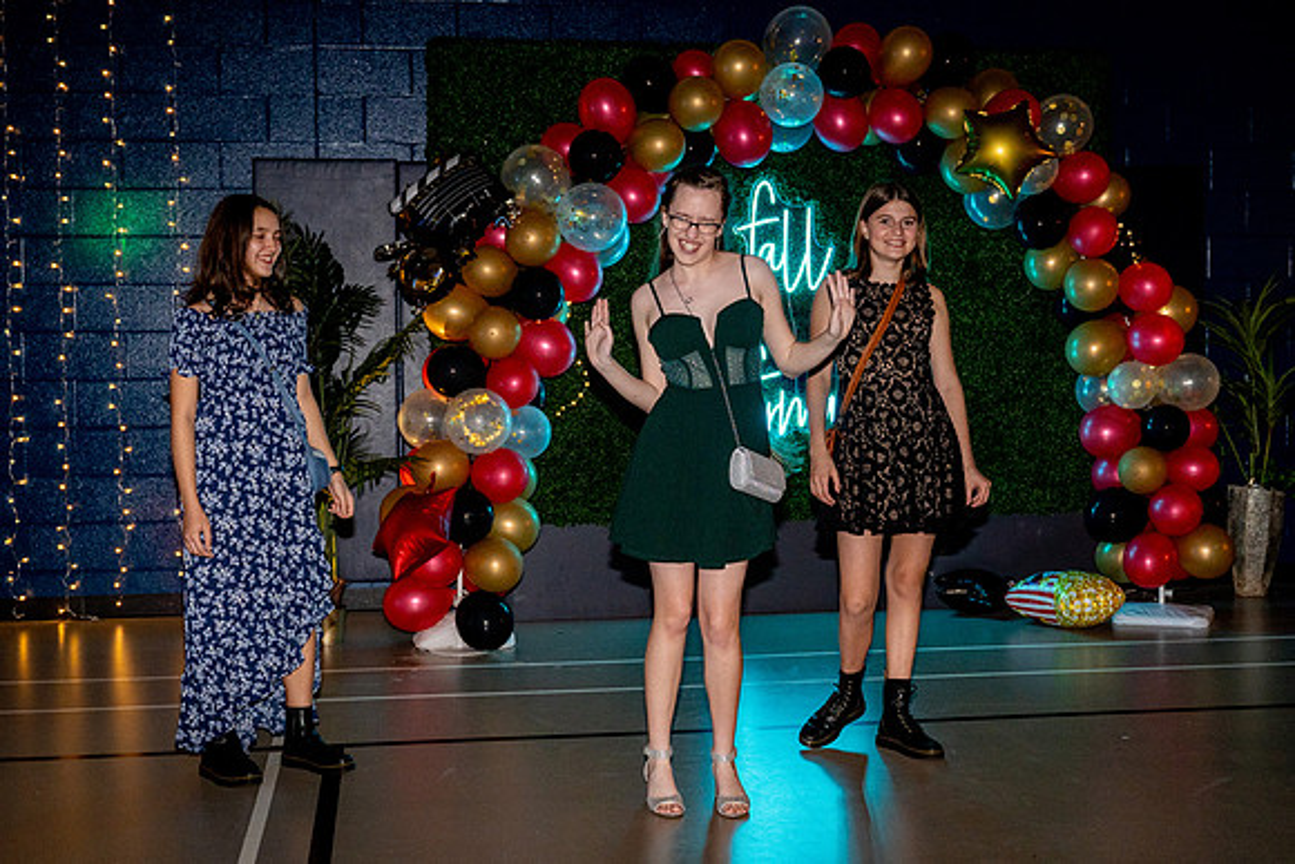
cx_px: 641
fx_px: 1688
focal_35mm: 47
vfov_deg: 28.7
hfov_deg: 42.0
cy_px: 409
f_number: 4
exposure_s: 1/100
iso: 1250
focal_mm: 39
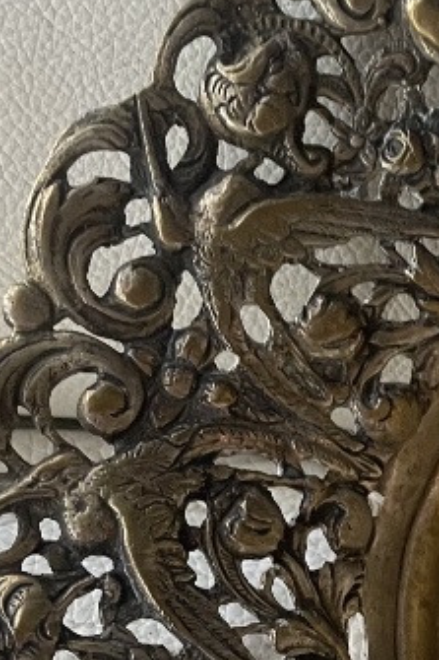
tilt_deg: -72.3
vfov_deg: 20.4
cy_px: 646
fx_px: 1776
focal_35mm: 97
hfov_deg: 13.0
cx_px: 732
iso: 125
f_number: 1.6
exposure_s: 1/62
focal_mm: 4.2
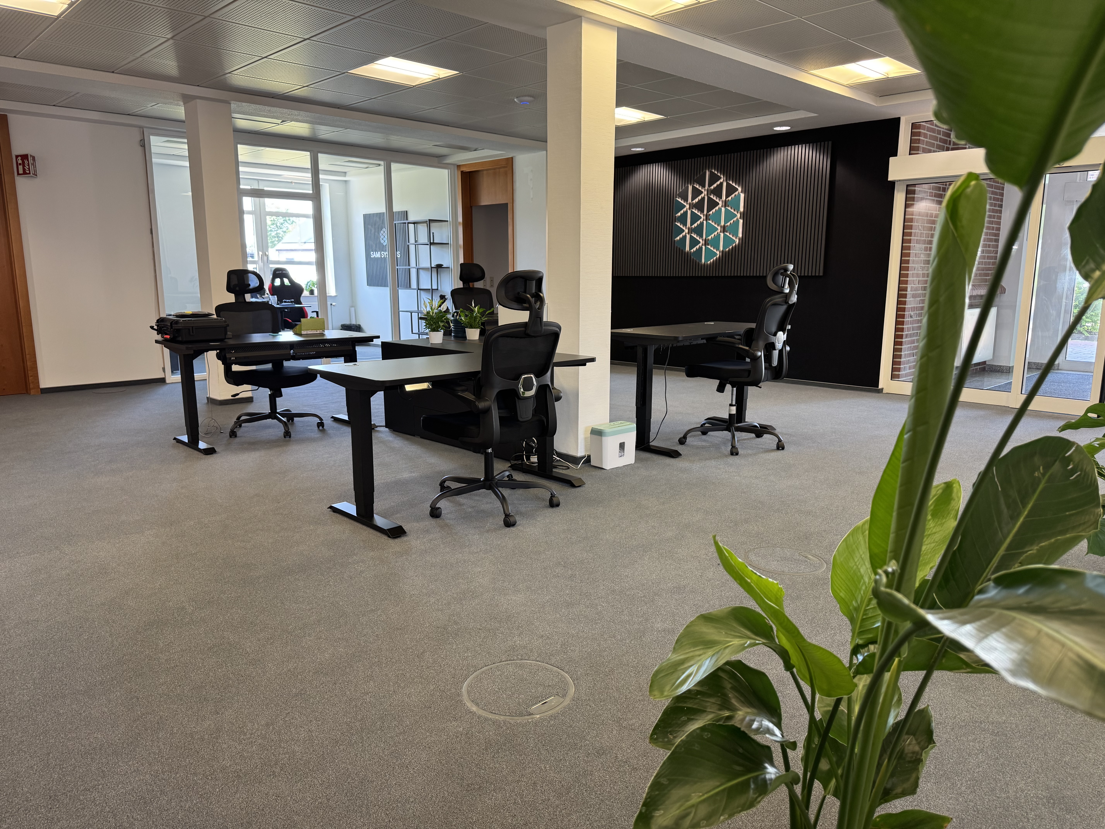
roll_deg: -0.1
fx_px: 766
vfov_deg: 56.8
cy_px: 414
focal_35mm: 24
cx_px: 552
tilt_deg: -10.6
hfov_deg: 71.6
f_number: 1.78
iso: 160
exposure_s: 1/50
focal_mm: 6.76
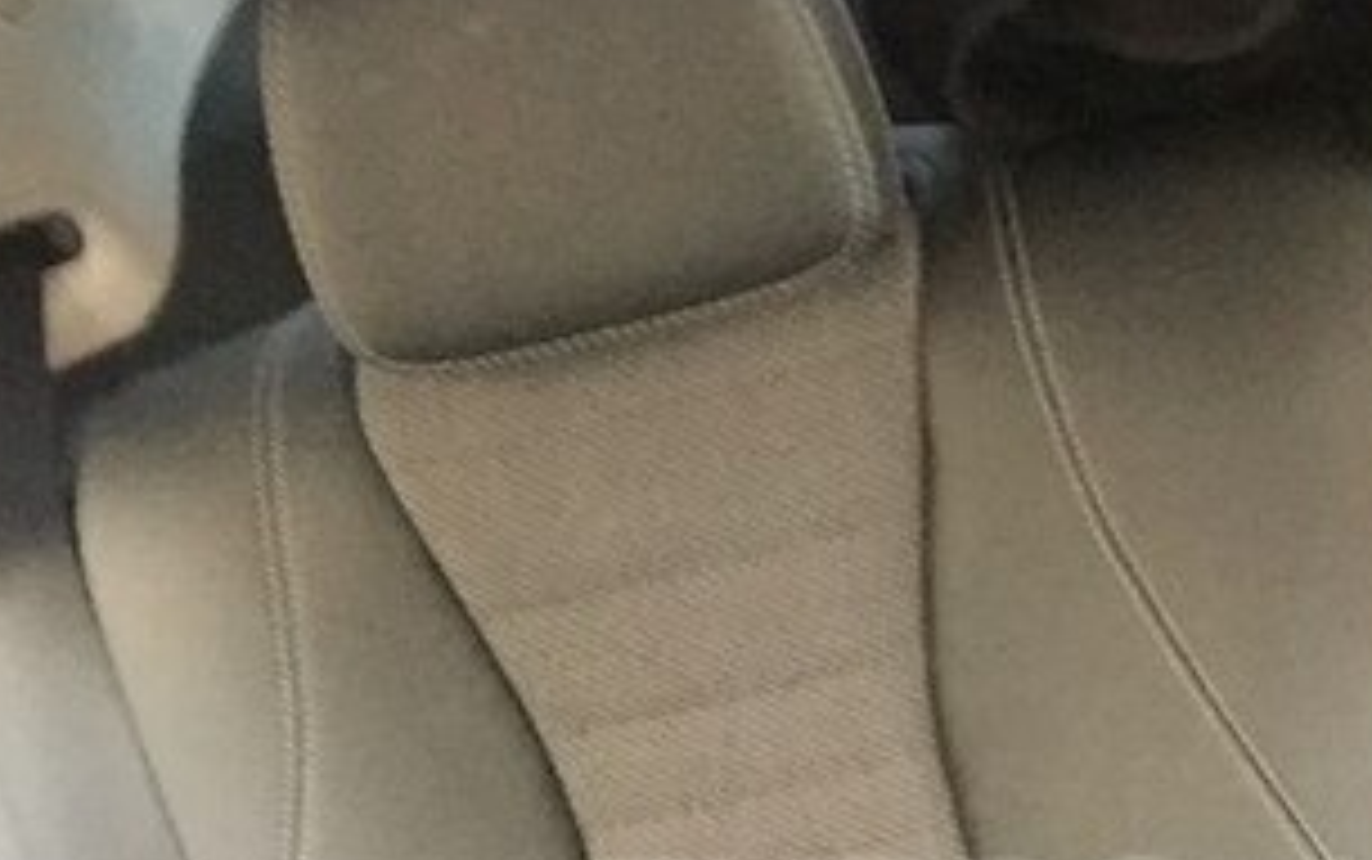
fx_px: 2656
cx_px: 1053
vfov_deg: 17.8
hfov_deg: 28.5
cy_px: 925
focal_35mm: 71
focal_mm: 2.65
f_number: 2.2
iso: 250
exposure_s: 1/33
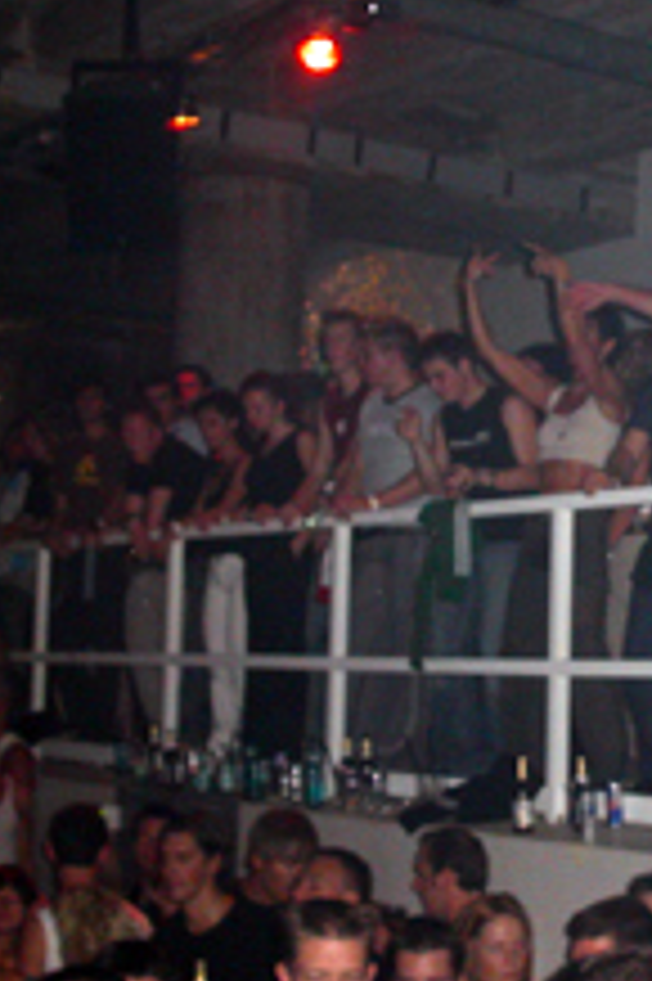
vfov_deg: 27.7
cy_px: 405
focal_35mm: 73
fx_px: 1986
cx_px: 663
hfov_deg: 18.1
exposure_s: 1/30
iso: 200
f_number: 2.8
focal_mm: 7.8
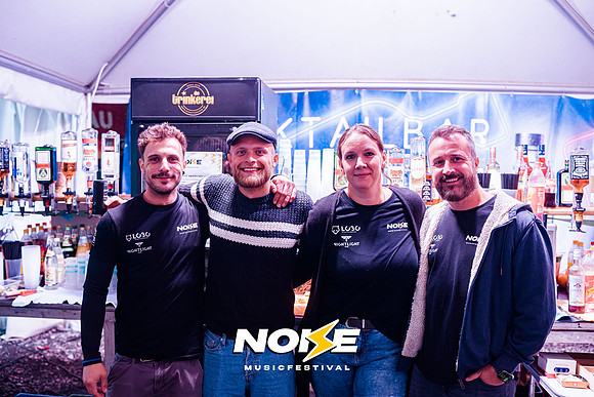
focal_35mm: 35
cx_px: 297
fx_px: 578
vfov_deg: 37.9
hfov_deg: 54.4
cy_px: 198
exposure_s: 1/100
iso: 500
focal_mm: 35
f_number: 2.8
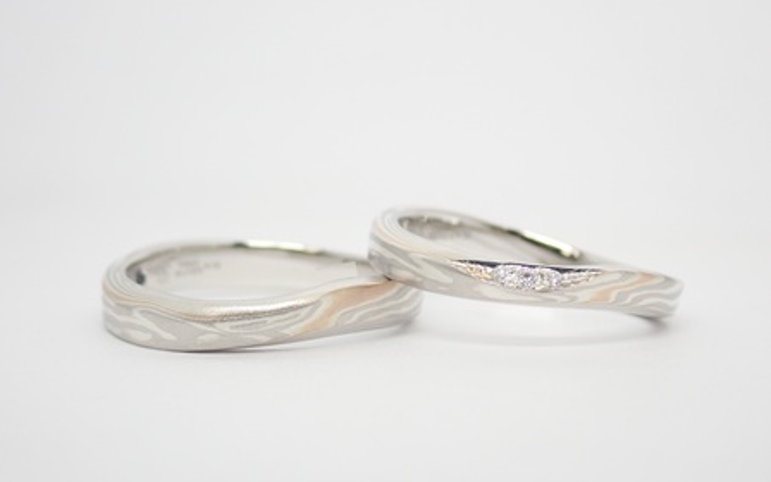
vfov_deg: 15.9
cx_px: 386
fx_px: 1723
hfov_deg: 25.2
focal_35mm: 82
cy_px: 285
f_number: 4.1
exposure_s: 1/100
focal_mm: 13.65
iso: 200
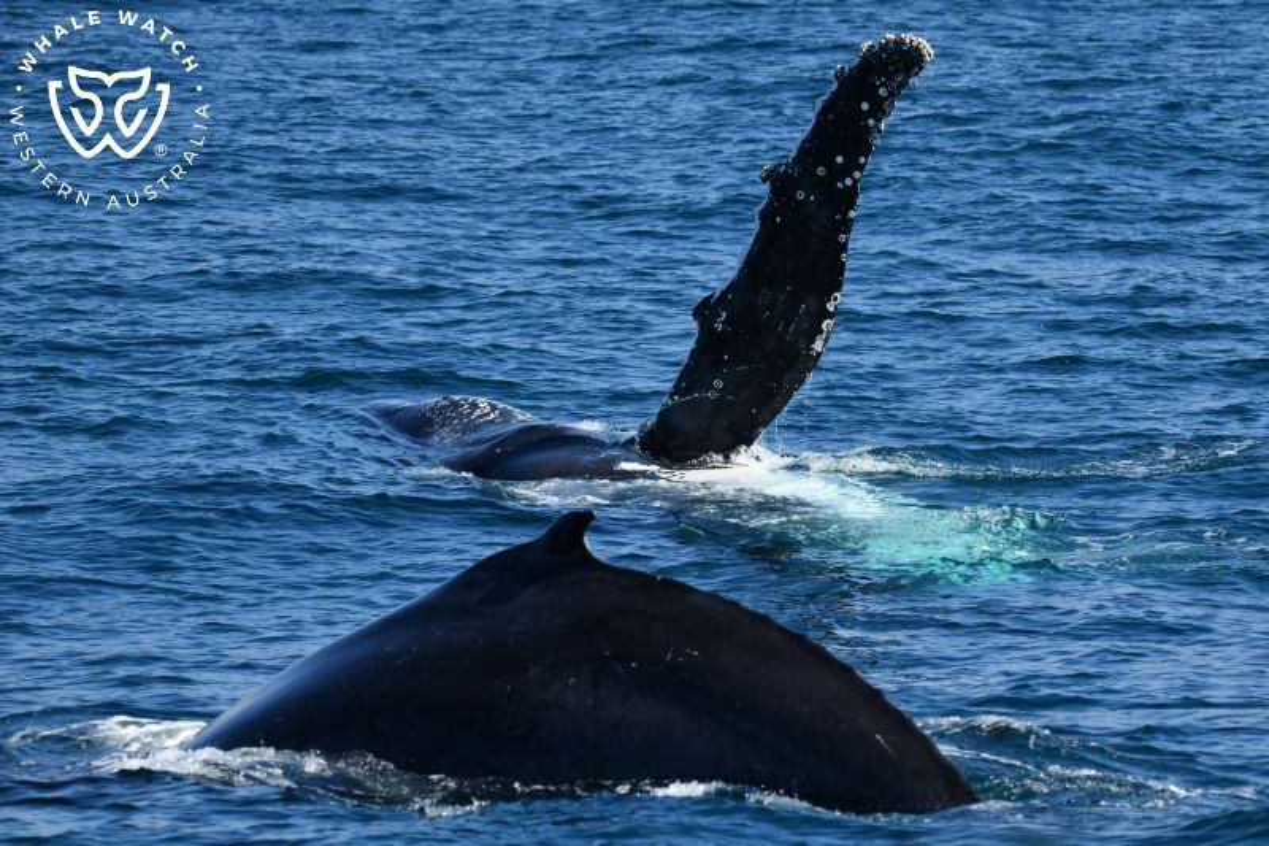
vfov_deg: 6.5
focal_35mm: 210
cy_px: 423
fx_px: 7400
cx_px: 634
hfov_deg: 9.8
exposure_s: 1/8000
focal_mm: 210
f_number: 5.3
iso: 1100
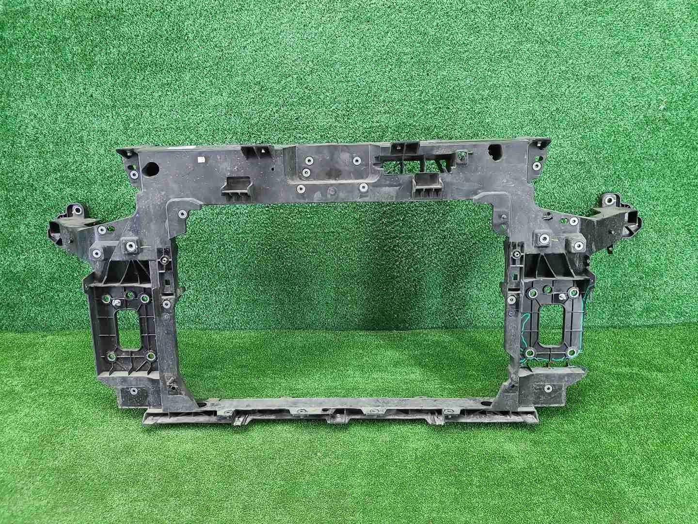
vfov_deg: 53.1
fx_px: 524
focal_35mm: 26
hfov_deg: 67.3
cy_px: 262
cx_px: 349
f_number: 1.8
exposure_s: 1/50
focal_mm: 5.4
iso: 310
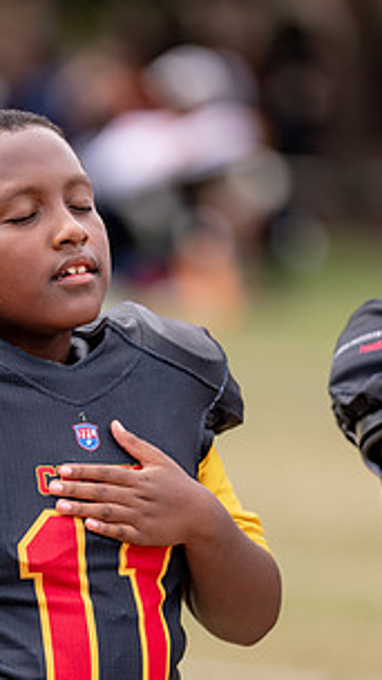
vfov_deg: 5.0
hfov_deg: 2.8
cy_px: 443
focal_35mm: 435
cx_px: 20
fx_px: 7833
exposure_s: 1/1000
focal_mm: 200
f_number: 2.8
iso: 100
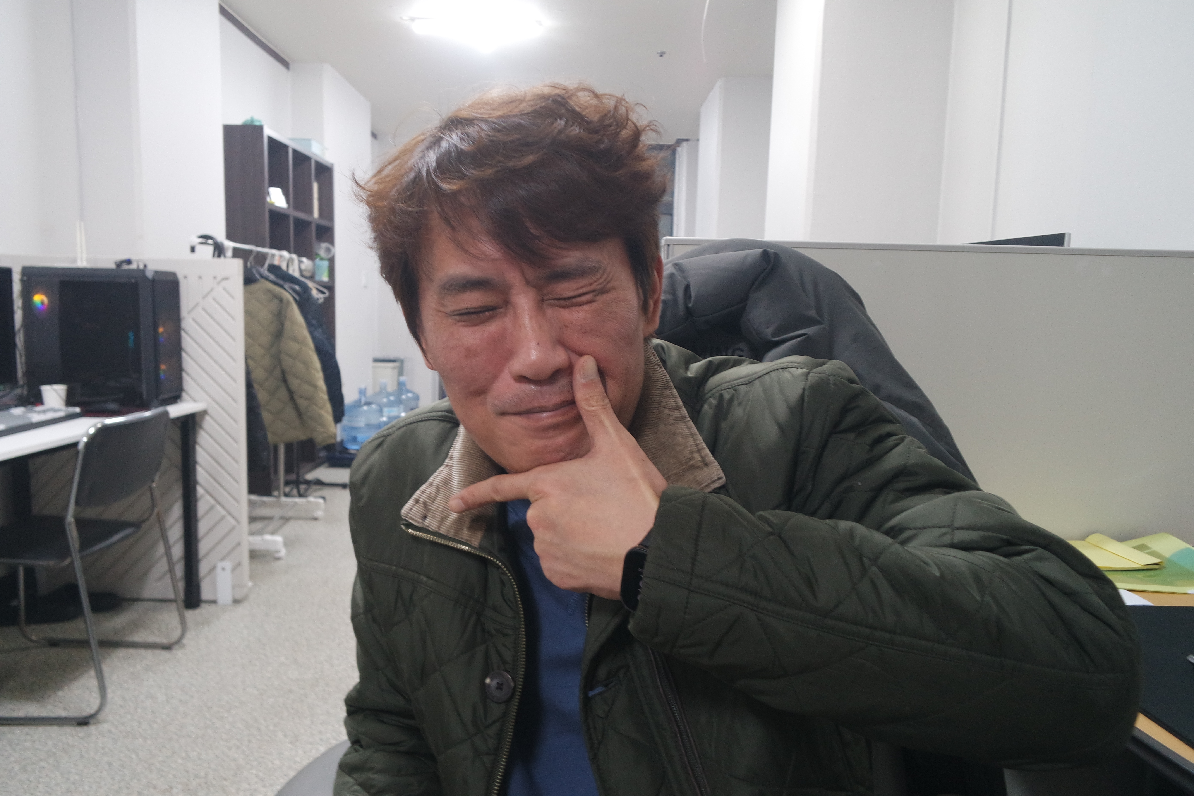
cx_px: 597
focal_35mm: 24
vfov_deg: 53.1
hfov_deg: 73.7
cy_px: 398
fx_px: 796
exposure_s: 1/30
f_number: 3.5
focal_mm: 9
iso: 400
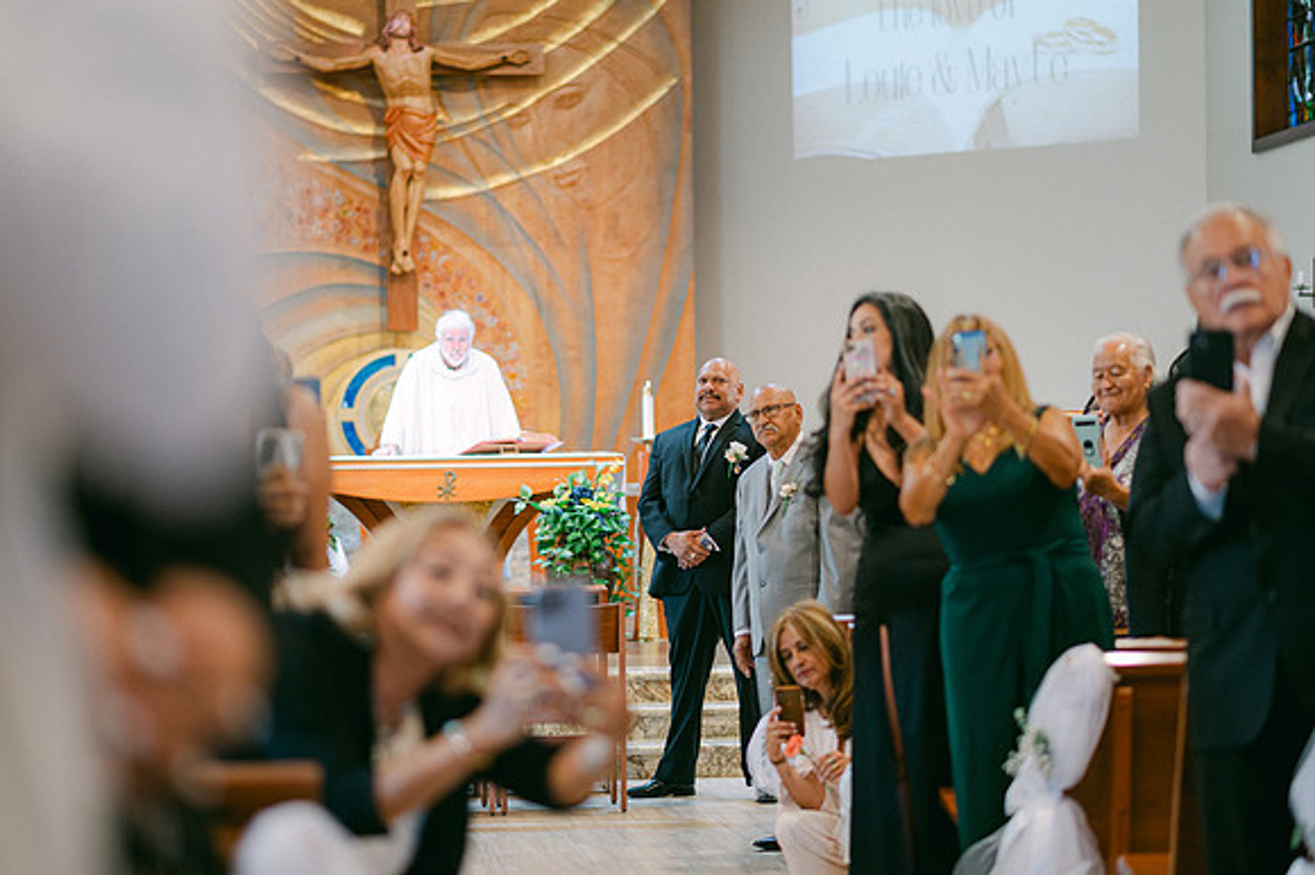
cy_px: 438
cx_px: 658
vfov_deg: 15.7
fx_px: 3179
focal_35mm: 87
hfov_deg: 23.4
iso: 400
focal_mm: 85
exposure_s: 1/125
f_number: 1.8
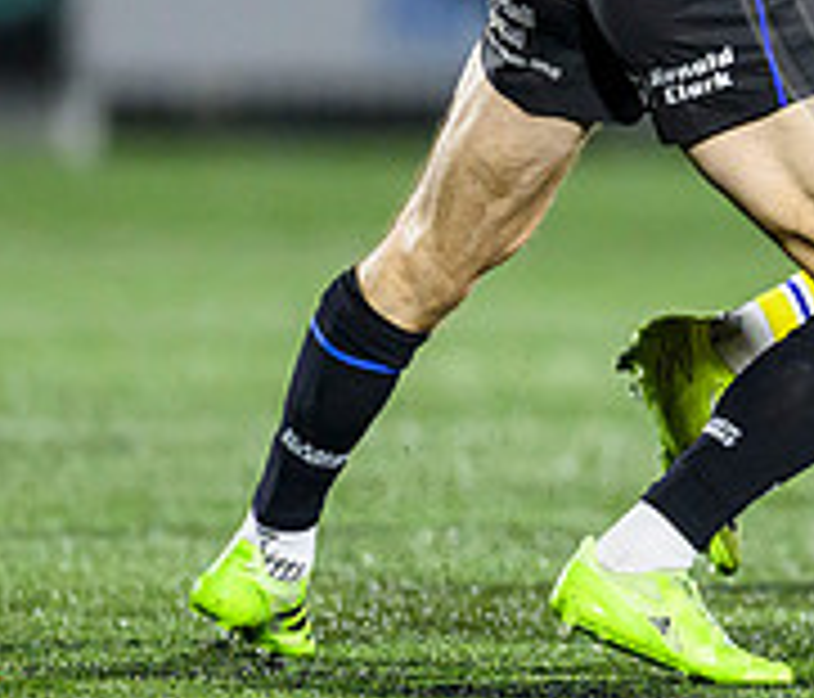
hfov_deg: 1.1
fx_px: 40693
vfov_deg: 1.0
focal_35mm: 1643
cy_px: -14
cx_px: 1601
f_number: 3.2
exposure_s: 1/1600
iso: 4000
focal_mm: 400
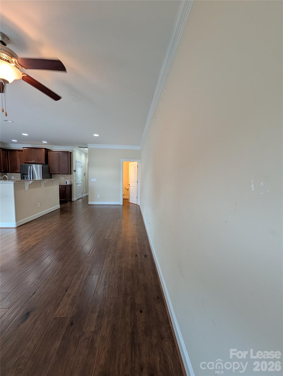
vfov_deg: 110.4
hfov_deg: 94.7
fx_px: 130
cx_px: 142
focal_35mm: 12
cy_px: 188
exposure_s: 1/120
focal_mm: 2.02
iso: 86
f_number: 1.7
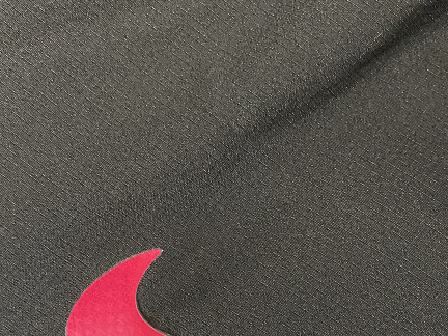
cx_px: 255
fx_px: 841
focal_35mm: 65
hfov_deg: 29.8
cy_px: 447
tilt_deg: -4.1
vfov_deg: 20.5
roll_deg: -37.6
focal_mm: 4.25
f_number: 1.8
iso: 640
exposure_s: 1/25
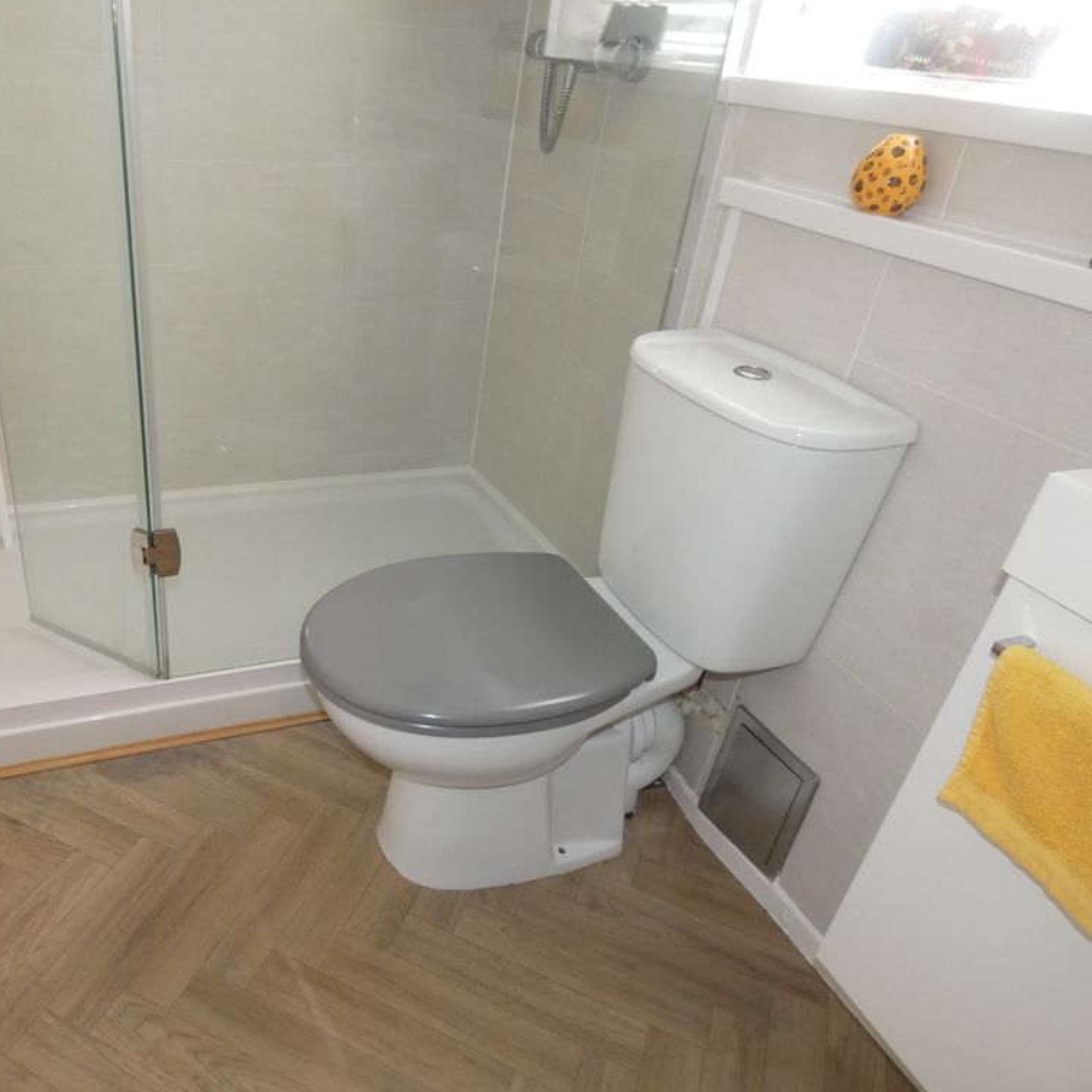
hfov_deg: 63.6
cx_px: 374
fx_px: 857
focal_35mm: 24
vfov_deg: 65.0
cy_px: 540
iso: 320
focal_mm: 3.6
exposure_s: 1/60
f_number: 2.8
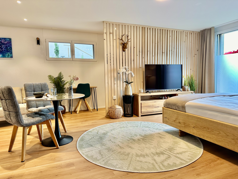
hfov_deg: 71.6
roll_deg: +1.5
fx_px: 165
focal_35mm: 24
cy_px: 90
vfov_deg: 56.8
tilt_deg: -4.9
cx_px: 119
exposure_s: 1/100
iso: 160
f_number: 1.78
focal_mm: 6.86
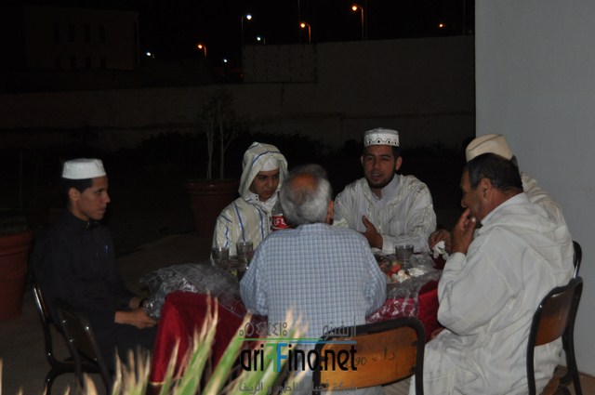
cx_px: 298
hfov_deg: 35.1
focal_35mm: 57
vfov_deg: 23.7
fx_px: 941
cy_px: 198
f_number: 4.8
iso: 800
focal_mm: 38
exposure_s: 1/60
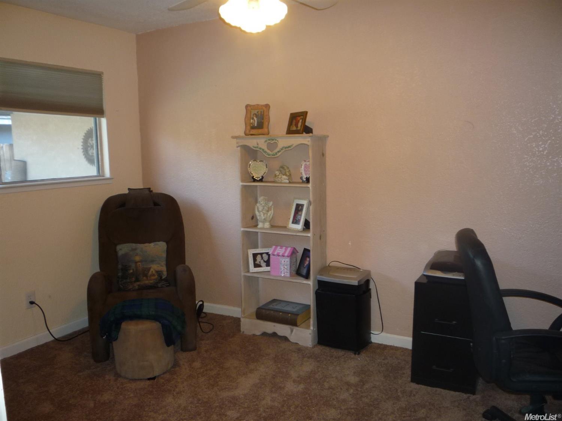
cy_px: 210
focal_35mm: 30
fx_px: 487
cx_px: 281
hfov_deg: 60.0
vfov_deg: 46.8
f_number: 3.3
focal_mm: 5.2
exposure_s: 1/30
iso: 125
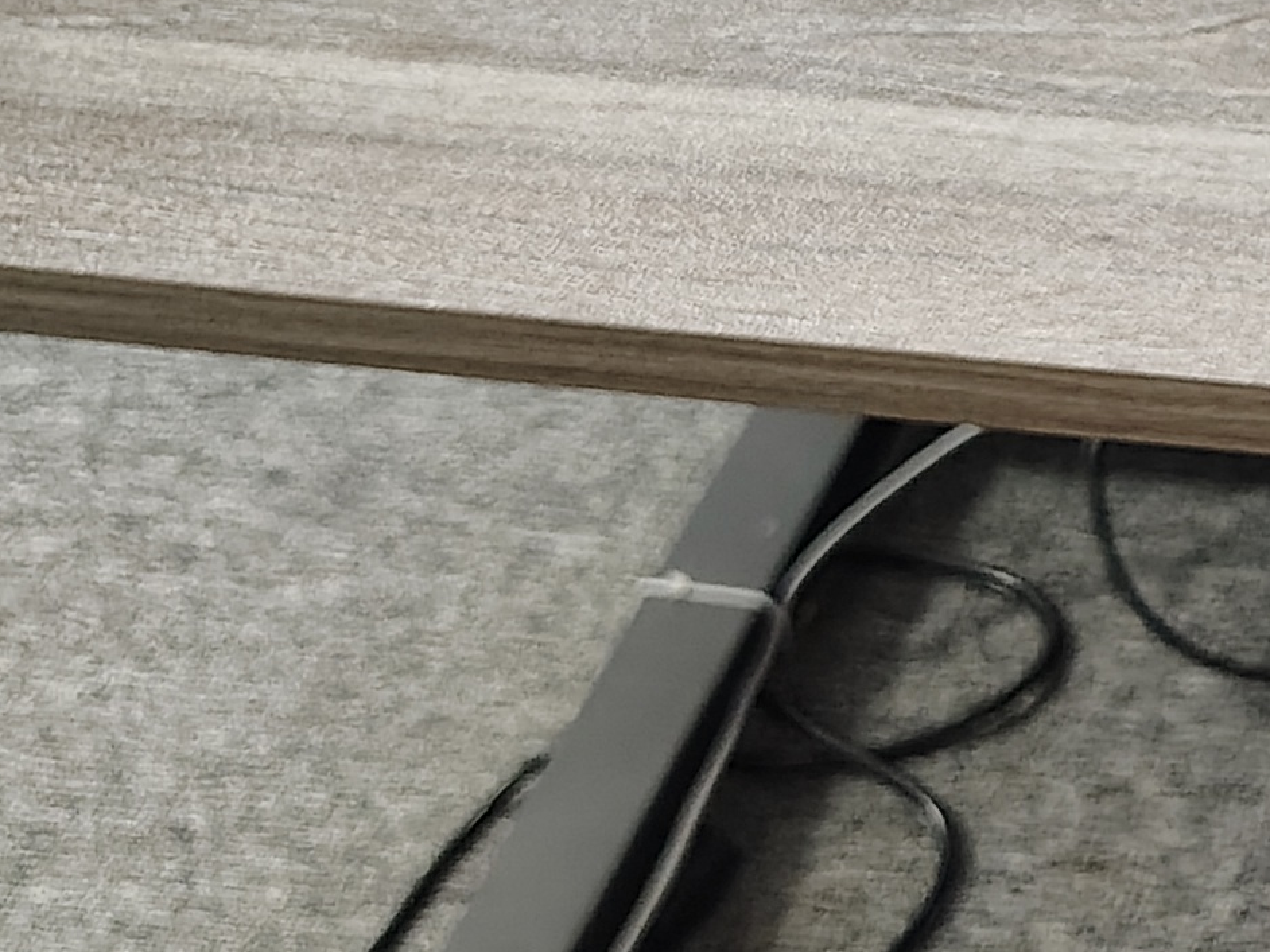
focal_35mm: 104
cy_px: 168
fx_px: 3815
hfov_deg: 15.9
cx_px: 2329
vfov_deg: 14.1
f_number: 1.8
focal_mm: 5.56
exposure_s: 1/50
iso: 1281
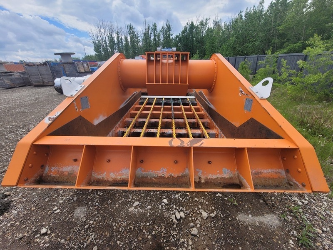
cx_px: 166
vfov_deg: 89.9
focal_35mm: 13
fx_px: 125
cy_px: 125
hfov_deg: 106.2
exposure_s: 1/1501
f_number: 2.2
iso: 64
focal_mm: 2.2
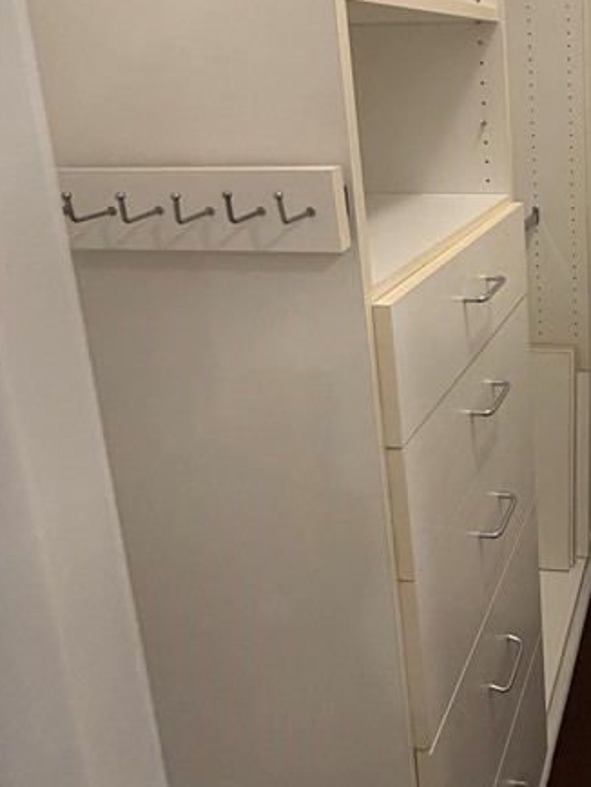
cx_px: 611
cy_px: 221
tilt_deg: -12.8
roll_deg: +1.8
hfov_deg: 37.6
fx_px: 750
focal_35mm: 33
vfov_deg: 53.4
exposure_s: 1/60
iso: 250
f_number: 2.2
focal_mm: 2.22
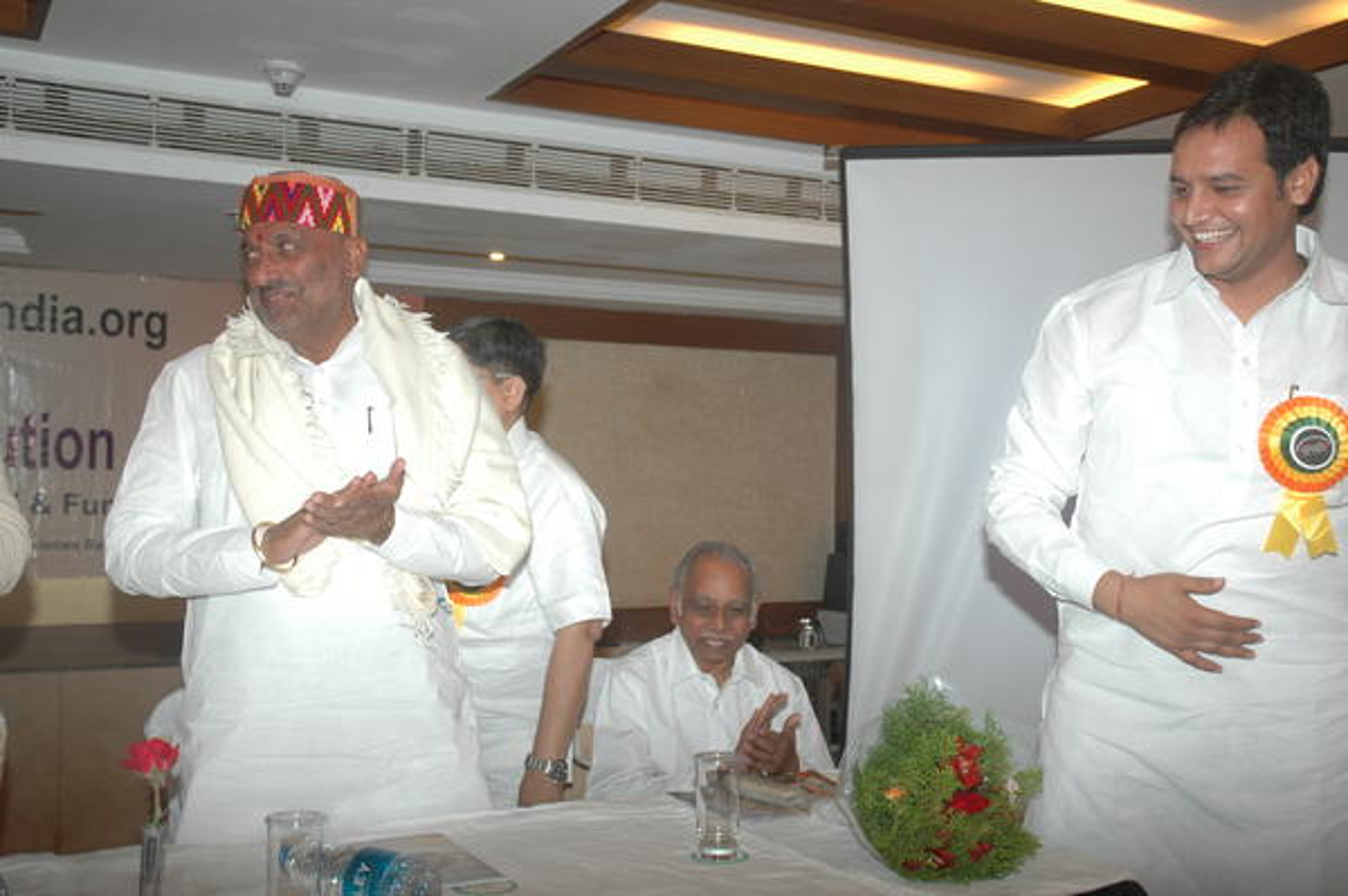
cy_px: 448
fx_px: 1515
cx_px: 674
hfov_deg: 48.0
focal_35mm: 40
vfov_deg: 33.0
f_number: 4.5
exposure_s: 1/60
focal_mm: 27
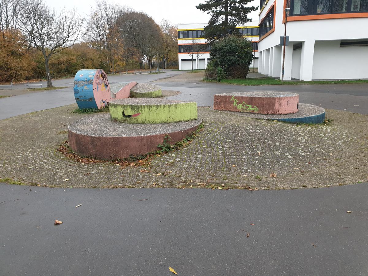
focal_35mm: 26
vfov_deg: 53.1
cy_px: 138
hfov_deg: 67.3
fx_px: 276
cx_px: 184
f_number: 2.4
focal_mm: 4.3
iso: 125
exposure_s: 1/50
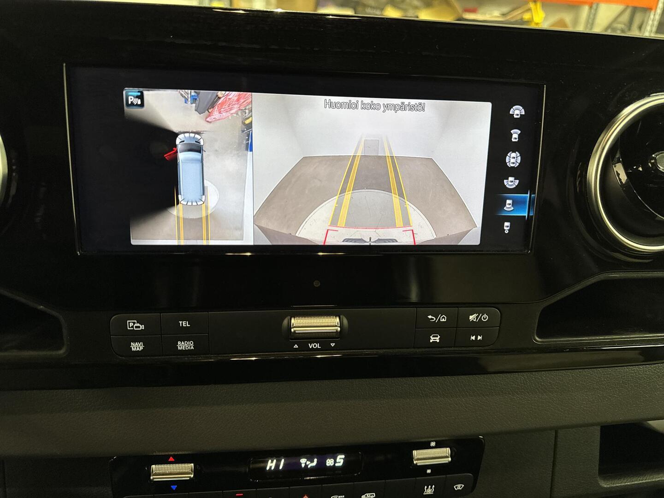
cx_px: 332
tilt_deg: -27.2
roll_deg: -3.9
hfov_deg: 71.6
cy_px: 249
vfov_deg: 56.8
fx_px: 460
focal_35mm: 24
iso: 500
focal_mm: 6.76
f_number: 1.78
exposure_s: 1/59
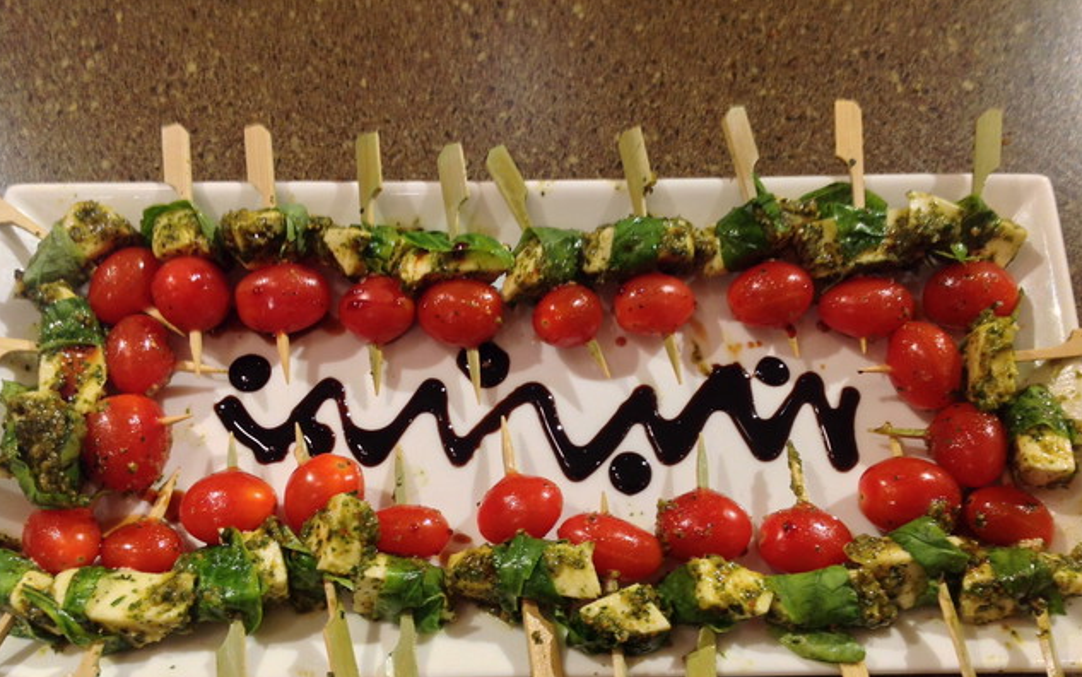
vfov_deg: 33.6
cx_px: 550
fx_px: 1121
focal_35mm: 38
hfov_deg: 51.5
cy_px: 368
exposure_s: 1/15
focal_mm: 4.28
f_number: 2.4
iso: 80
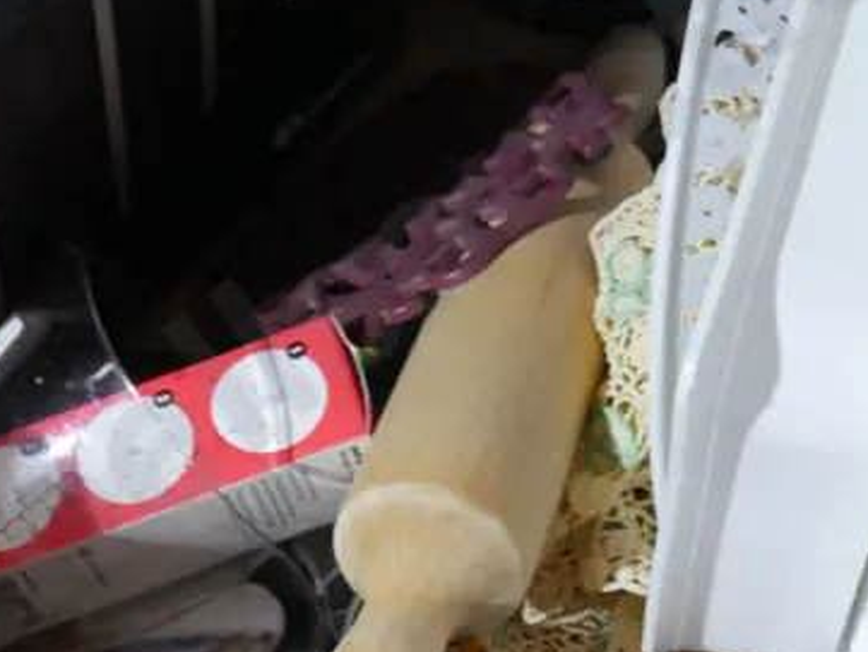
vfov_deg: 17.3
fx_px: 2132
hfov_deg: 23.0
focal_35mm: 85
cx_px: 546
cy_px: 165
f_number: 3.6
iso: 2000
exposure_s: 1/60
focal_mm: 15
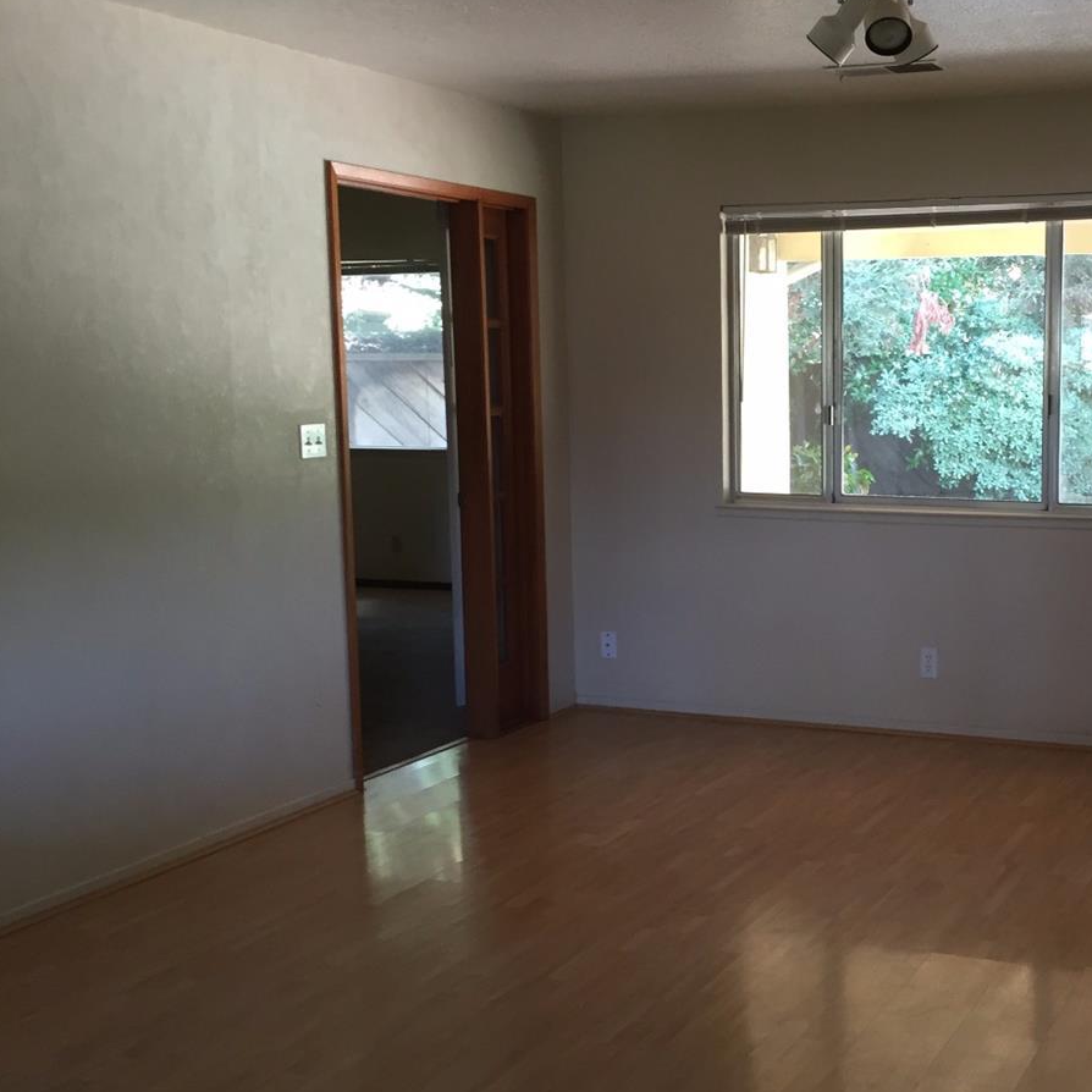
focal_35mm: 43
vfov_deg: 39.2
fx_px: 1535
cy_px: 555
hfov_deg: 37.5
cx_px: 908
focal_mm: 4.15
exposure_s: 1/30
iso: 80
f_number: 2.2
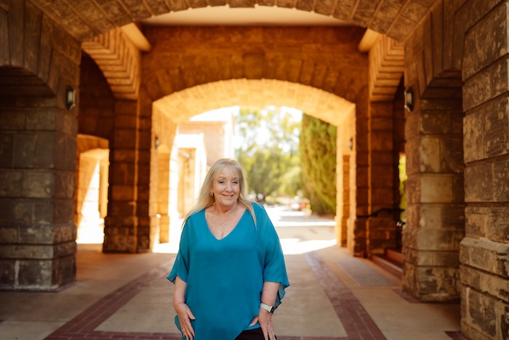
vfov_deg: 33.4
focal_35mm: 40
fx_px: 566
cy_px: 157
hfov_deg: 48.4
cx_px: 257
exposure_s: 1/400
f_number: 1.4
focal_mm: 35
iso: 100
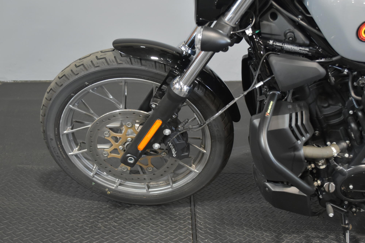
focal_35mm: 44
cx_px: 182
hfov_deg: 44.9
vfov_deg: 30.9
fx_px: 441
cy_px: 122
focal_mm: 29
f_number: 4.5
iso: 1600
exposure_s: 1/20
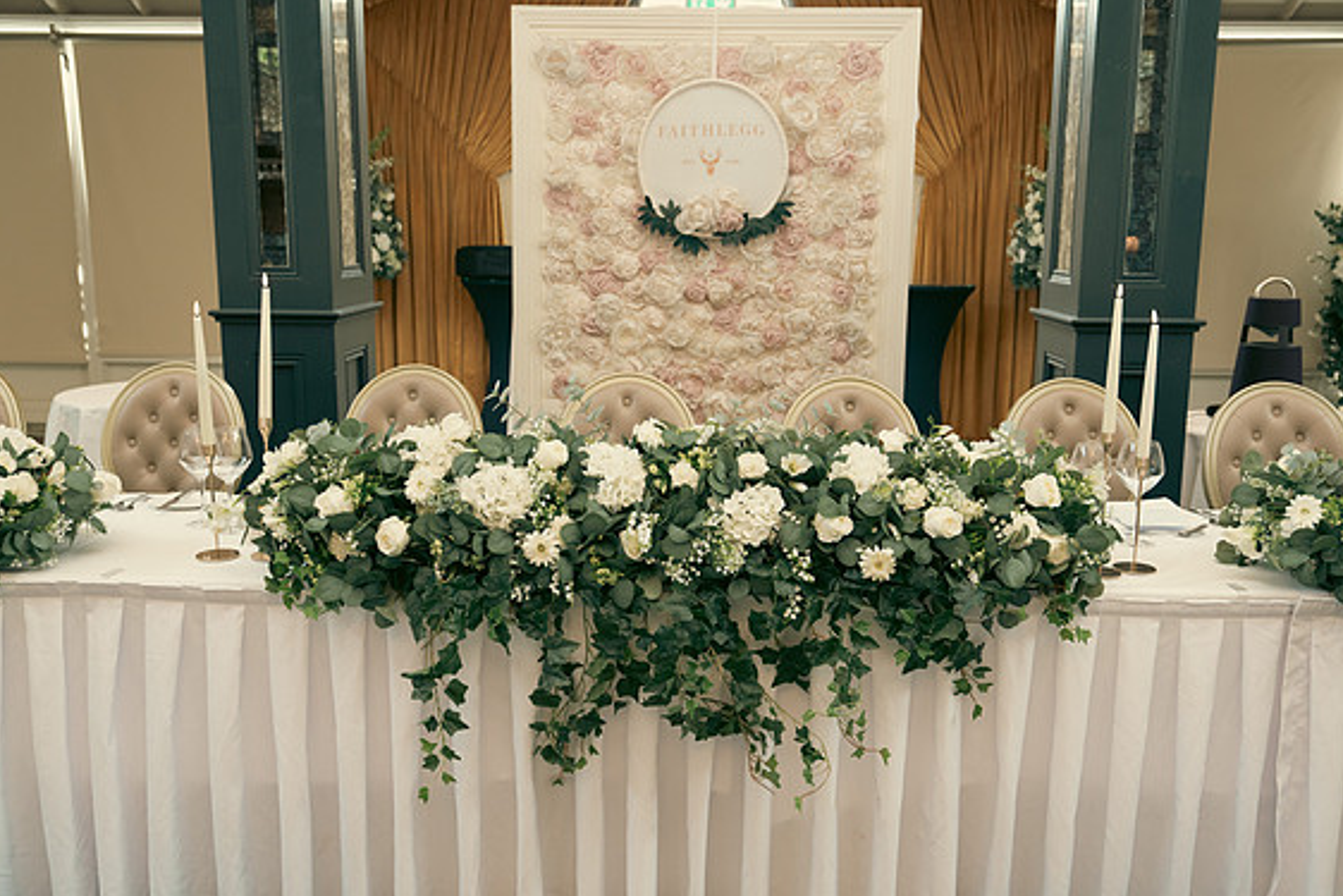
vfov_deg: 41.1
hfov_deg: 58.7
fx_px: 1194
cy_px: 441
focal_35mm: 32
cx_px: 686
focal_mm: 31
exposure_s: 1/160
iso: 1250
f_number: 3.5
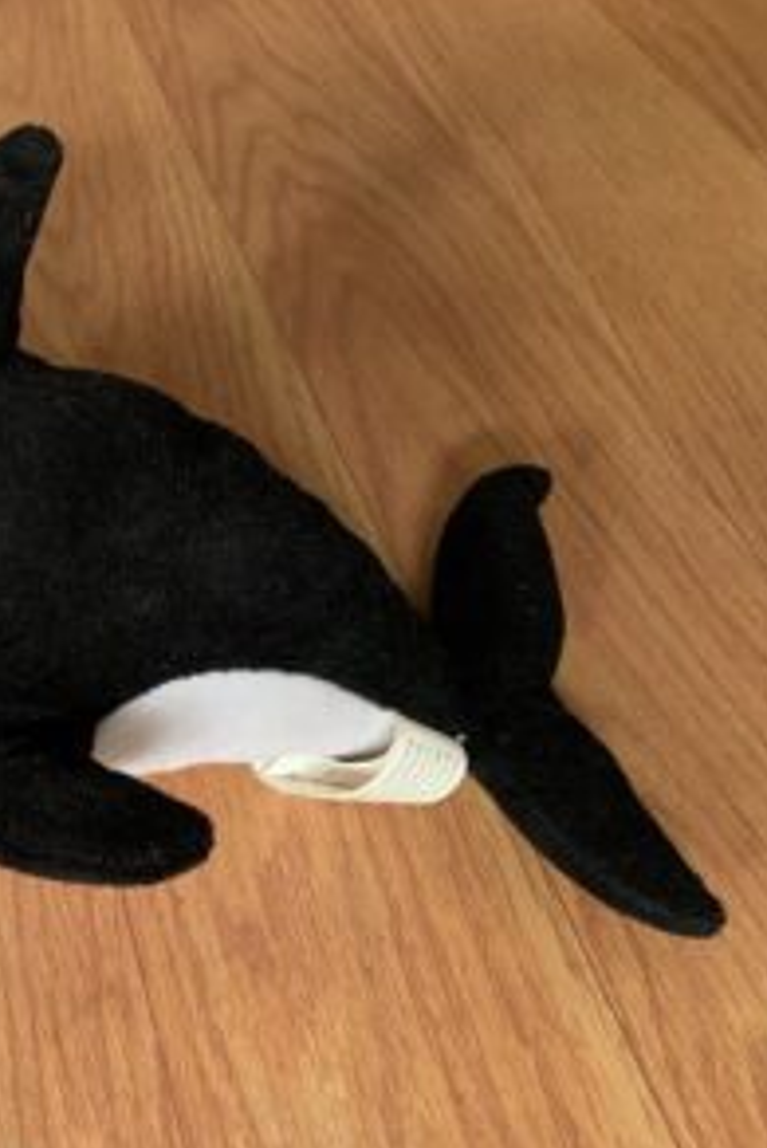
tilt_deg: -50.7
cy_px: 582
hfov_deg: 34.0
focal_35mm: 37
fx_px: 1181
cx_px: 71
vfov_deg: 51.9
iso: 320
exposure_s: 1/60
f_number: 1.8
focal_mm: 4.25
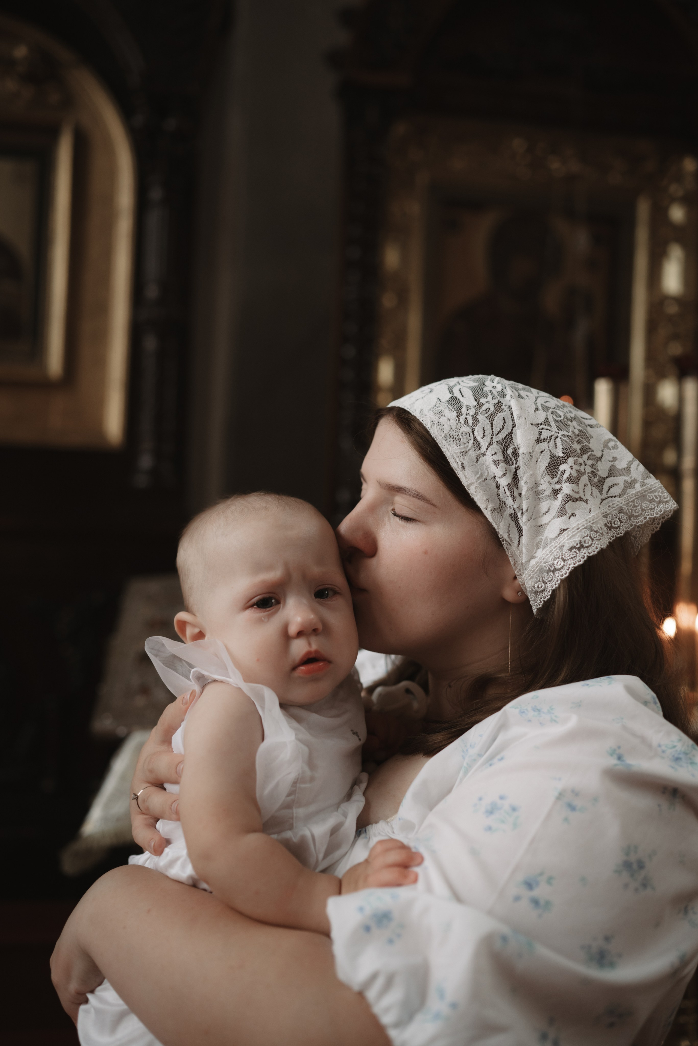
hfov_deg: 37.9
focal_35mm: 35
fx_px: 1017
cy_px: 523
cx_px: 349
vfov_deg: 54.4
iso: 500
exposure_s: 1/250
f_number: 2.2
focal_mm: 35
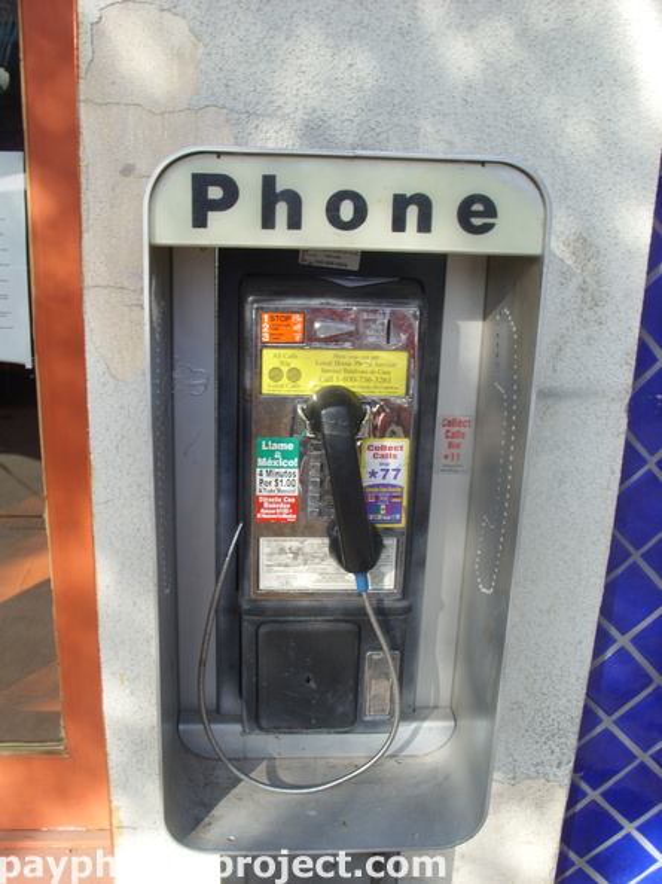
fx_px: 970
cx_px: 331
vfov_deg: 49.0
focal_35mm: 38
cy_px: 442
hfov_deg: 37.7
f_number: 5.7
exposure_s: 1/96
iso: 50
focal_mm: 7.8
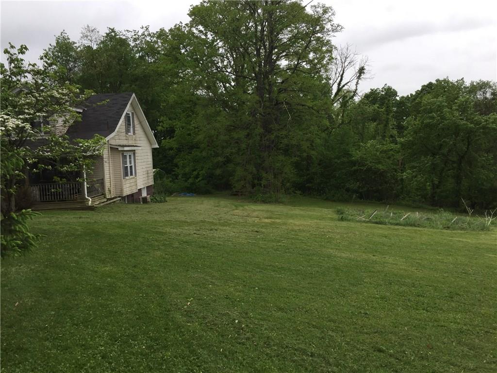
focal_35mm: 29
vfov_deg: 48.2
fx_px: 416
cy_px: 186
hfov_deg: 61.7
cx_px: 248
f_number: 2.2
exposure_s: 1/760
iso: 32
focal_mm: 4.15
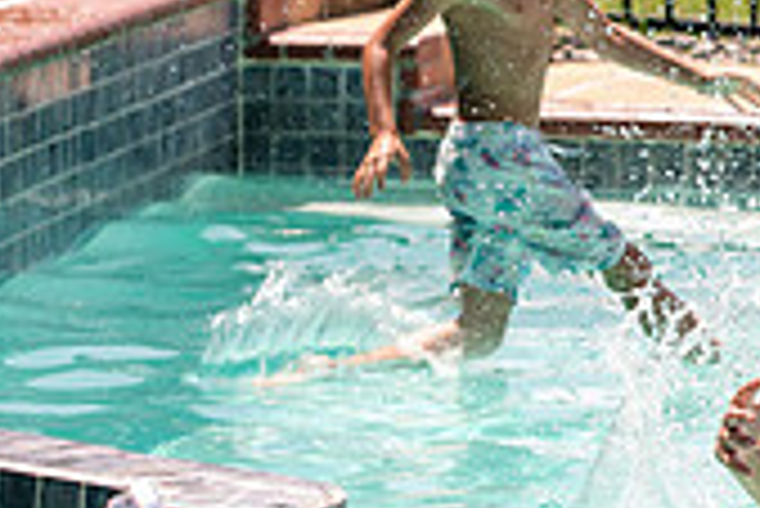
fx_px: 6148
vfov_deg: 4.7
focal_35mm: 291
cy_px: 344
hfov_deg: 7.0
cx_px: 1052
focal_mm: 85
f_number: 3.5
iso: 200
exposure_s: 1/1000
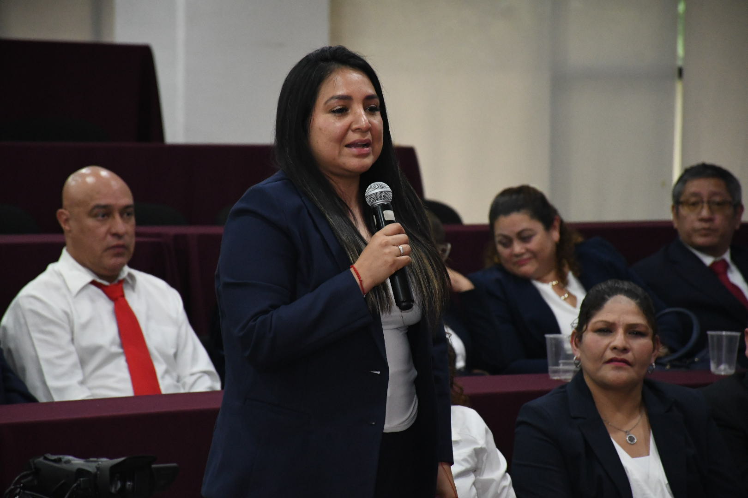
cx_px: 374
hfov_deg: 9.8
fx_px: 4363
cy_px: 249
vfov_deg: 6.5
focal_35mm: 210
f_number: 5.6
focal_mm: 140
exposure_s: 1/125
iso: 5000
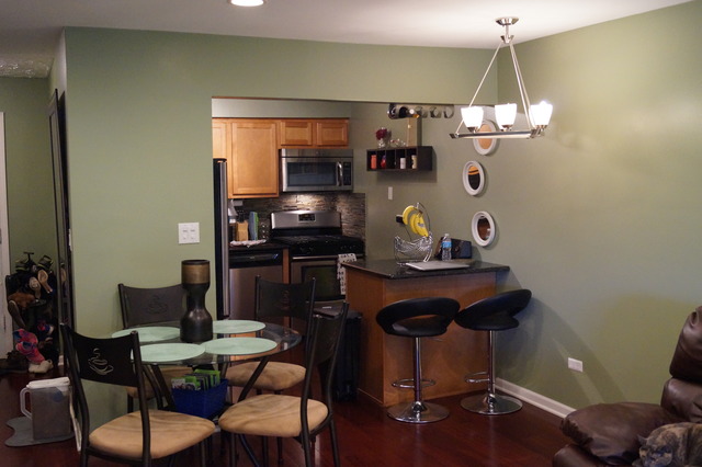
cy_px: 234
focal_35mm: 36
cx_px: 351
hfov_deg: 53.2
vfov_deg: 36.8
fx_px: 702
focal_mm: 24
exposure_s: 1/100
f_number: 4
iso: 3200
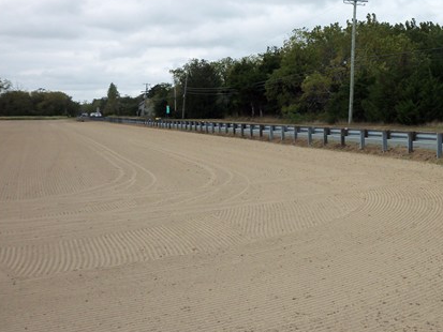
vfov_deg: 28.0
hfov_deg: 36.0
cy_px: 148
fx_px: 666
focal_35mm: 52
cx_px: 329
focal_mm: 5.7
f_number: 2.9
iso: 80
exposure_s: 1/800
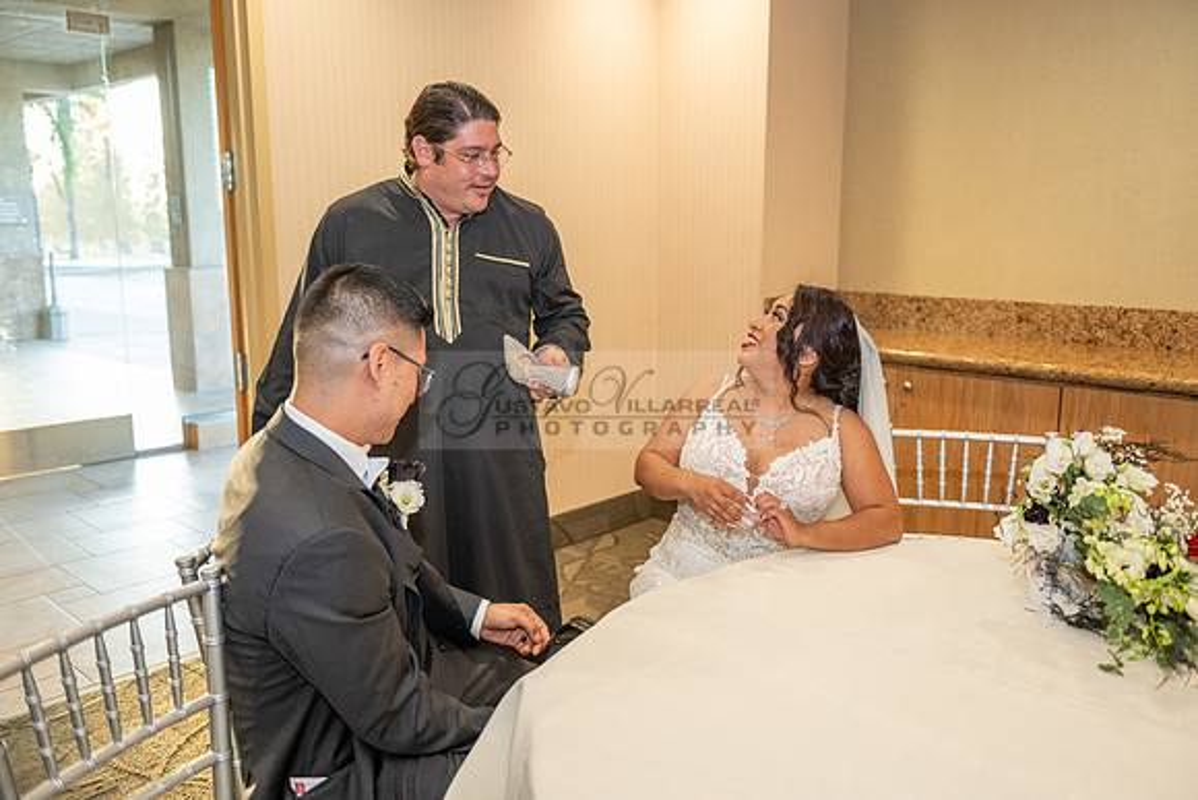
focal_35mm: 31
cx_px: 599
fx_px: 1032
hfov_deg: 60.3
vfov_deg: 42.3
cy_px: 400
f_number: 2.8
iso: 800
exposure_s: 1/160
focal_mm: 31
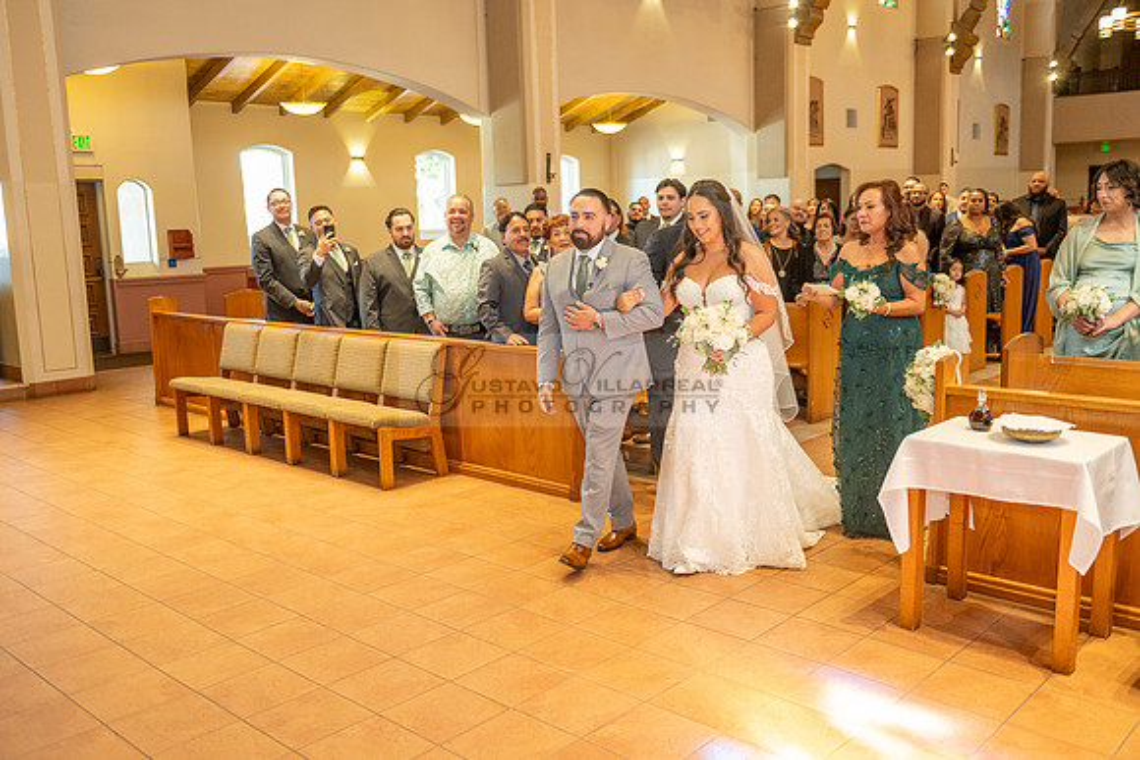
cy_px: 380
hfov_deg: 58.7
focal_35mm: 32
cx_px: 570
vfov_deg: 41.1
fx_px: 1014
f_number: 2.8
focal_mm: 32
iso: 1600
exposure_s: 1/160
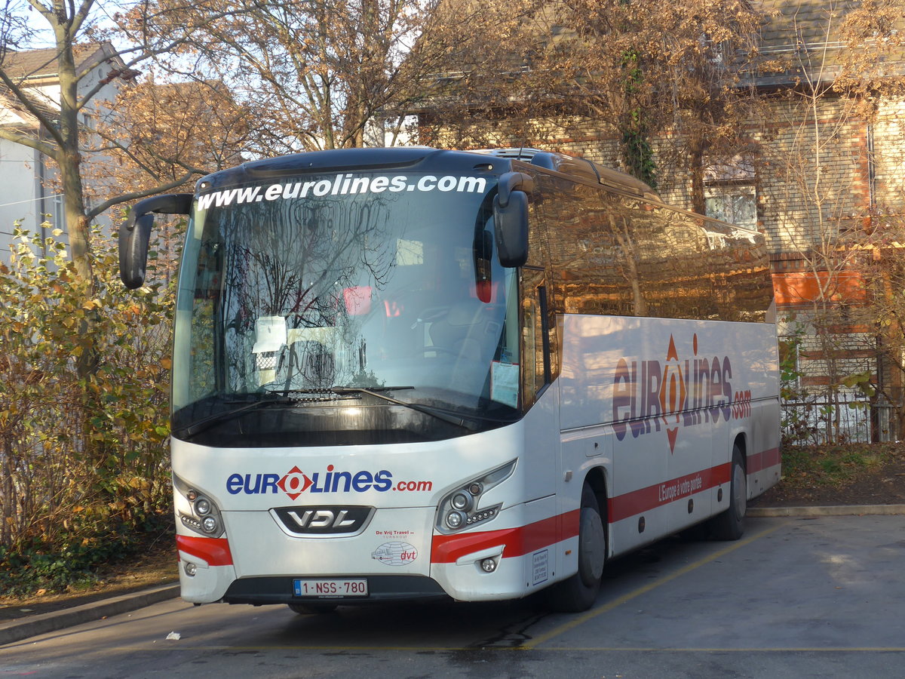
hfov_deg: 21.8
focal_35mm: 90
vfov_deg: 16.4
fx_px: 2353
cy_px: 340
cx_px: 452
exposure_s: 1/100
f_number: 4.6
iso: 80
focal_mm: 18
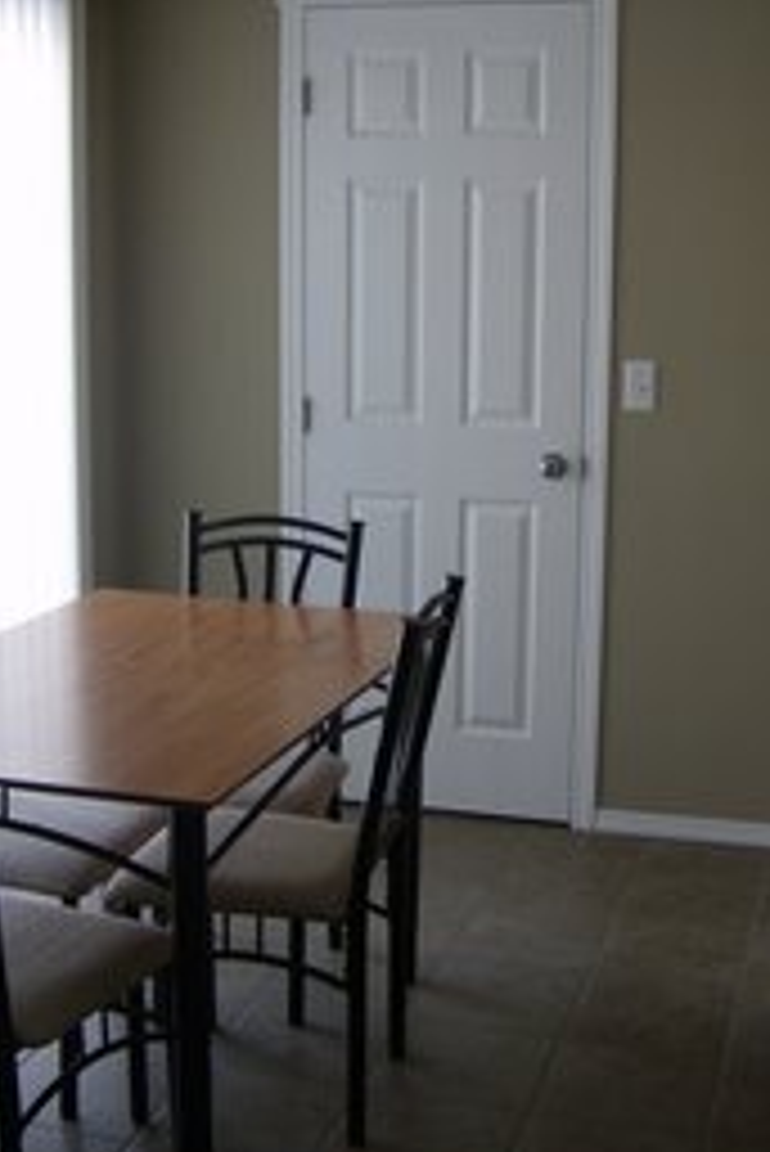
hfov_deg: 26.5
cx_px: 347
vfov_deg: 38.9
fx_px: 1634
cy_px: 583
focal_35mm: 51
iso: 100
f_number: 2.8
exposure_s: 1/72.7
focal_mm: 6
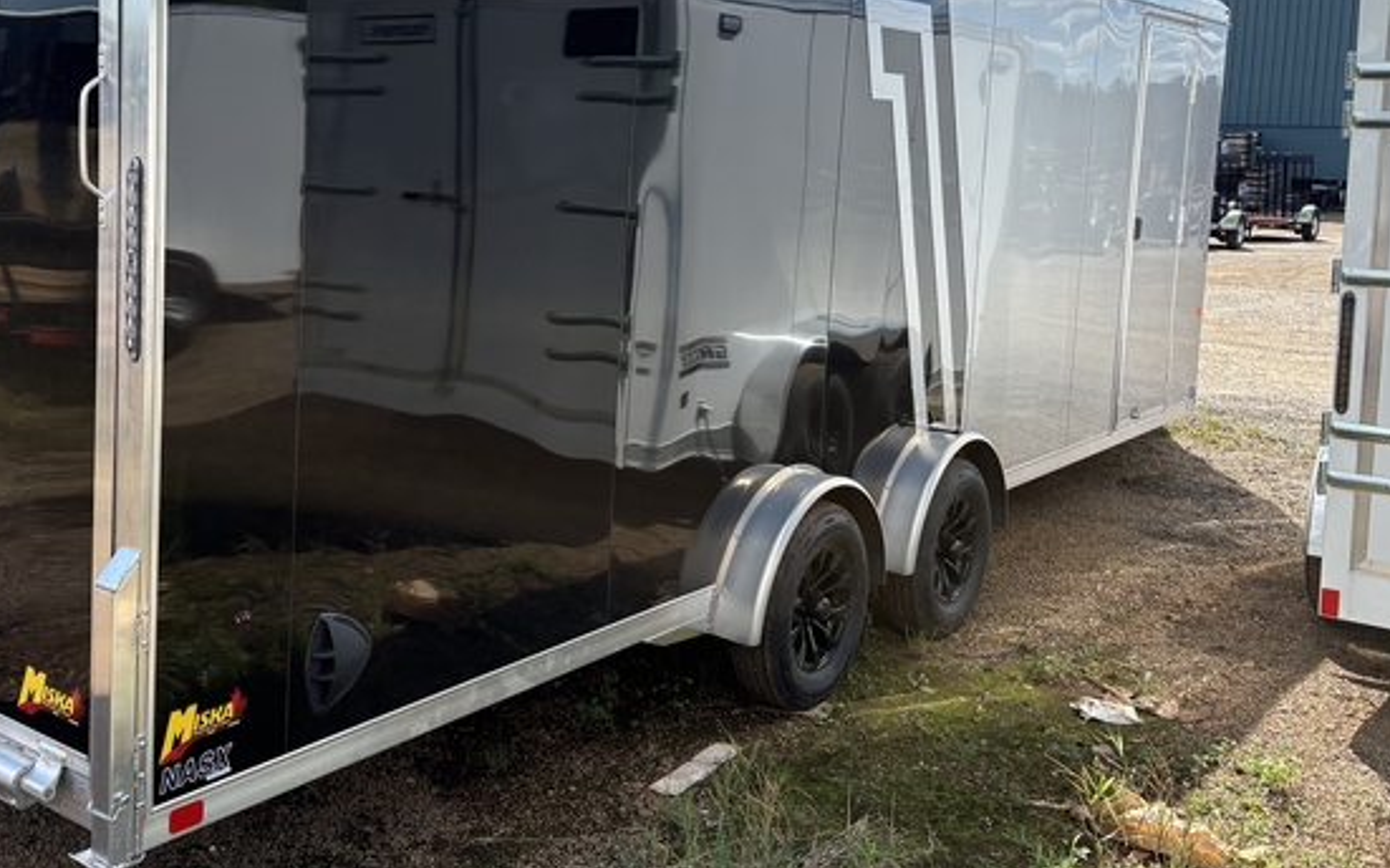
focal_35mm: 40
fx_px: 1515
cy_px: 257
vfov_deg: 31.6
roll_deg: -2.0
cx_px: 454
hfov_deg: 48.4
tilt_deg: -3.8
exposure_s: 1/2747
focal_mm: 5.96
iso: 64
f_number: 1.6
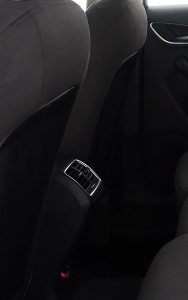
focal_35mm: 66
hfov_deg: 18.0
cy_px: 102
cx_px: 263
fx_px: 541
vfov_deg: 30.9
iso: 1000
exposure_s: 1/30
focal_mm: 8.8
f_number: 2.5
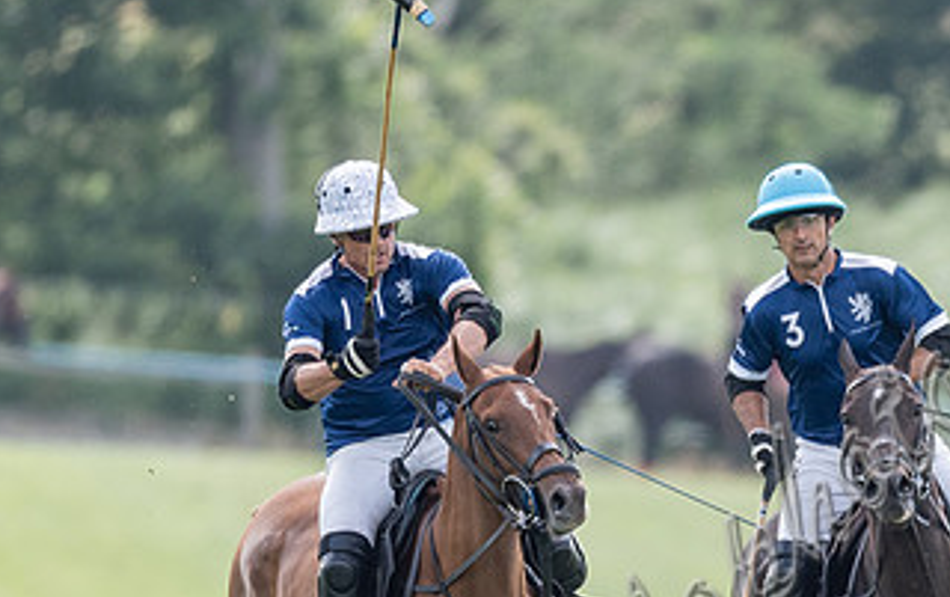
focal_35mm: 1705
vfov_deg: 0.8
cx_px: 1075
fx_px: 44206
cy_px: 667
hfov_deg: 1.2
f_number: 4
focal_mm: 500
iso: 400
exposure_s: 1/2000
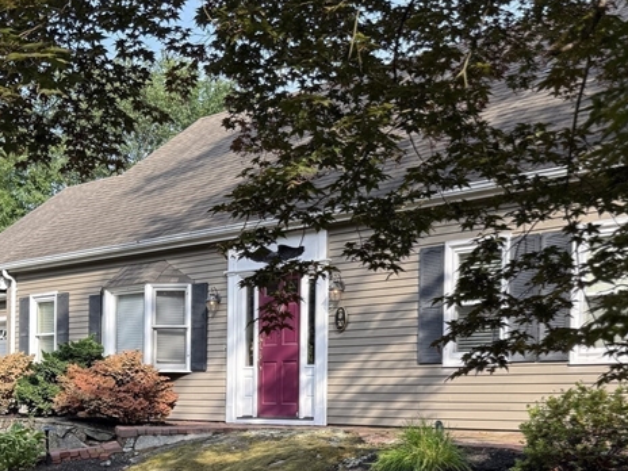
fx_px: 962
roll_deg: -1.0
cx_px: 363
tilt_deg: -0.8
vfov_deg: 26.7
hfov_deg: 36.1
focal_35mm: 53
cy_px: 414
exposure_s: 1/1192
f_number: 1.78
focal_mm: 6.76
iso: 100
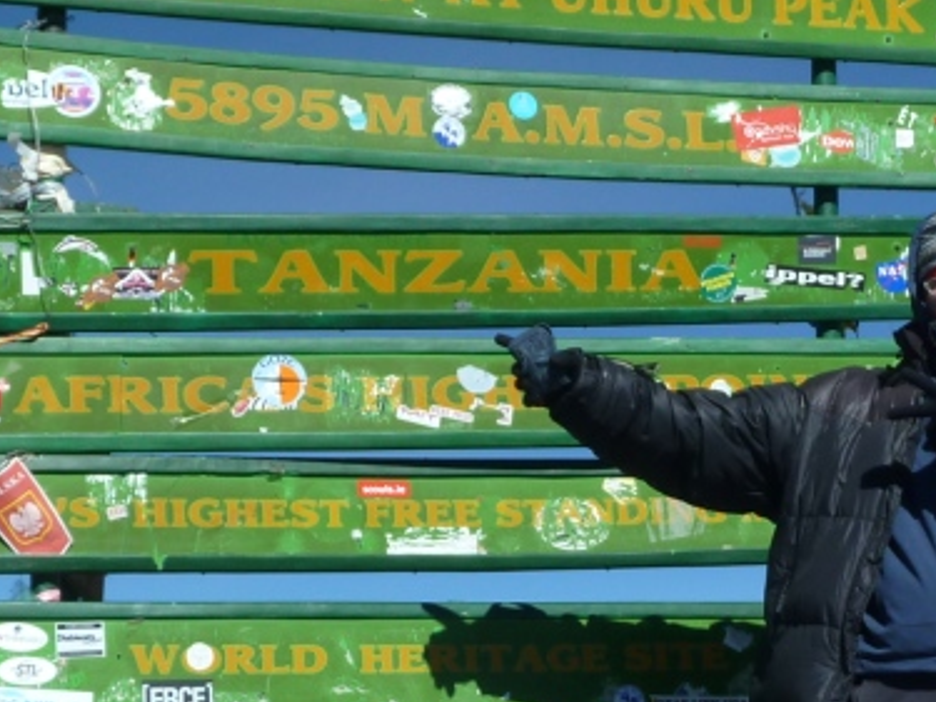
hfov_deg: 19.3
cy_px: 492
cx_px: 751
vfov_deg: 14.6
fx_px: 2730
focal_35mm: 101
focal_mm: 6.1
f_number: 3.6
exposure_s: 1/1000
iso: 80
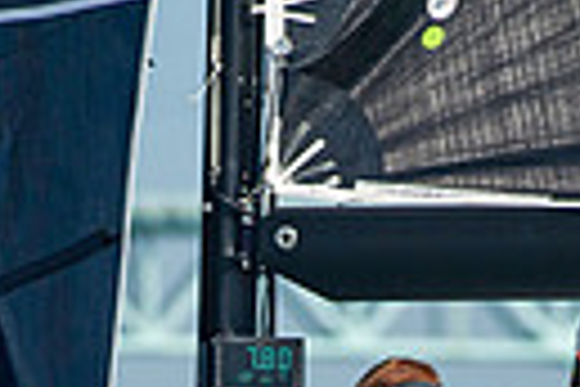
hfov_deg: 2.3
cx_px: 243
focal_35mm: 899
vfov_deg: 1.5
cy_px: 675
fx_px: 14483
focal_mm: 200
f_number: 4
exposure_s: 1/4000
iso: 320
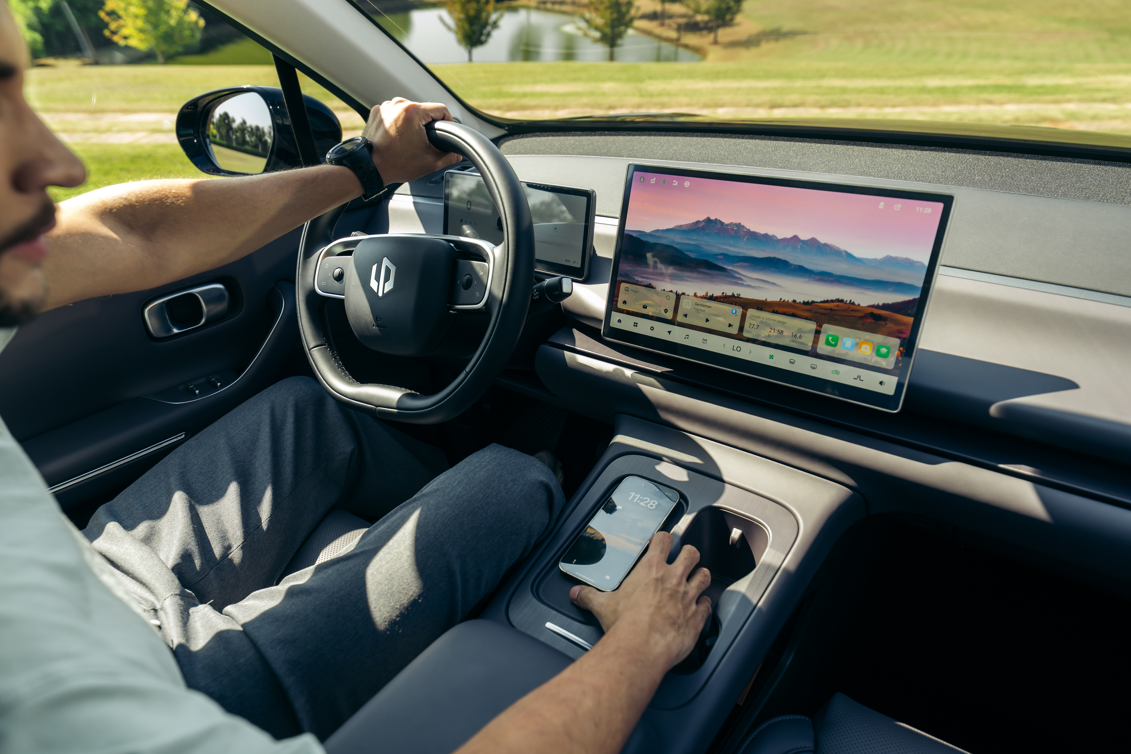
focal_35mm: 22
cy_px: 377
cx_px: 566
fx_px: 691
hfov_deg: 78.6
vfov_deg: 57.2
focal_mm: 22
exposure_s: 1/400
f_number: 3.5
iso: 320
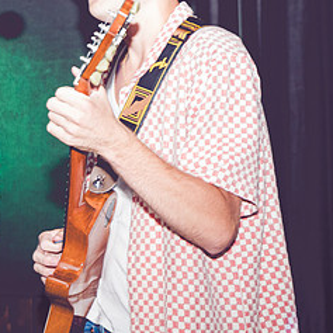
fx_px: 1600
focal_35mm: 147
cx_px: 27
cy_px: 148
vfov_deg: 11.9
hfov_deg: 11.8
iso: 2500
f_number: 4.5
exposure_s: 1/100
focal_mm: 70
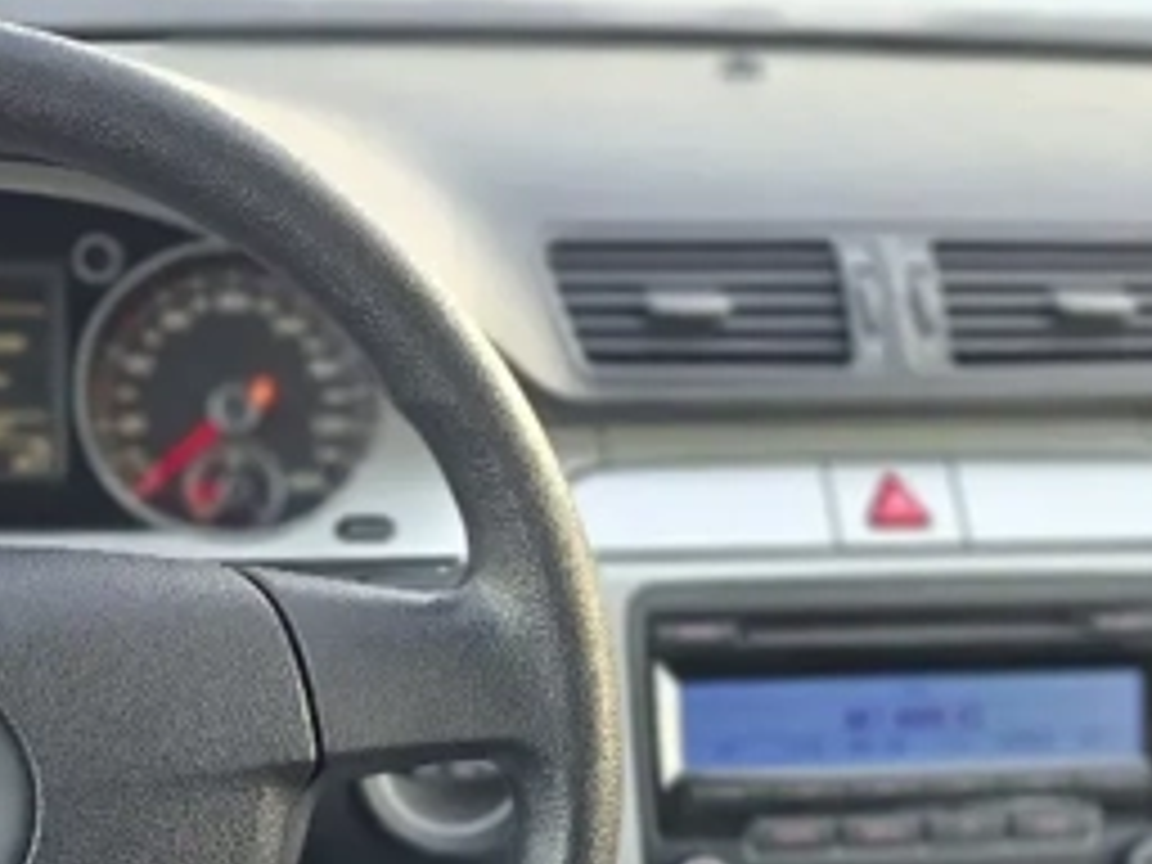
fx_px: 1797
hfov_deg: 35.3
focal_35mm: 54
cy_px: 693
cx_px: 405
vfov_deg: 26.5
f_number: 1.7
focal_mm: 6.3
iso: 500
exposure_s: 1/101
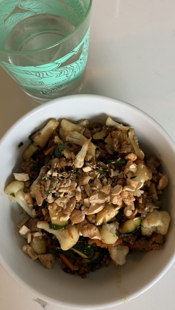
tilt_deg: -76.6
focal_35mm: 29
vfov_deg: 66.1
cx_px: 98
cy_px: 155
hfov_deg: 40.1
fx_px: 239
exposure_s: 1/60
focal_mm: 4.25
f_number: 1.8
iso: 125
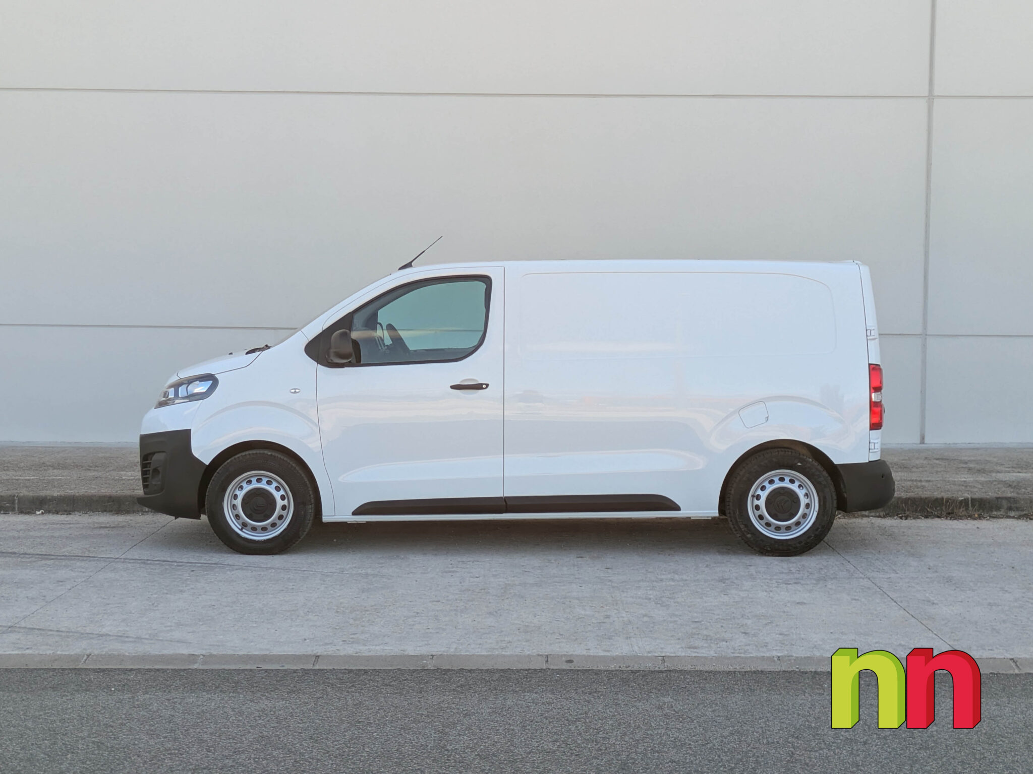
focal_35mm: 24
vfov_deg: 56.8
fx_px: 716
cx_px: 516
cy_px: 387
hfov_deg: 71.6
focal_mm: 6.86
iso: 80
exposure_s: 1/3200
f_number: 1.8
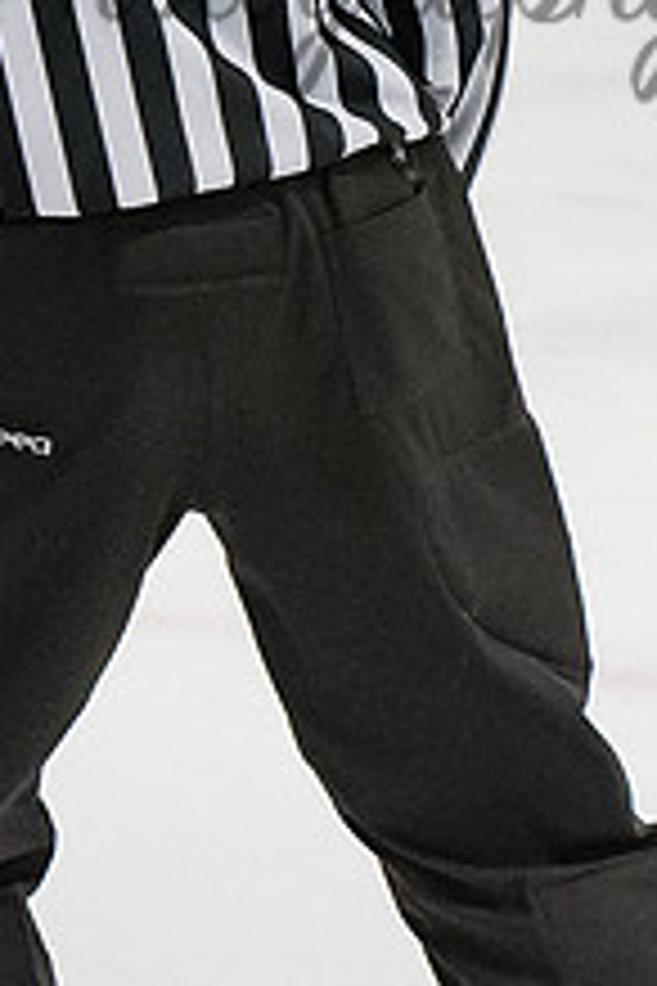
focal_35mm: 544
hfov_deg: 2.5
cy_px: -111
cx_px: 73
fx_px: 14891
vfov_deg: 3.8
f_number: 3.5
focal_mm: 102
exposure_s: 1/800
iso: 2500
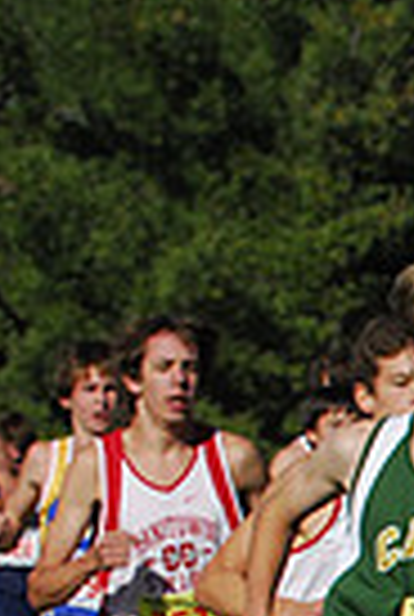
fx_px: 8924
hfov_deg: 2.6
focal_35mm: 520
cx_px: 1215
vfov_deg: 3.9
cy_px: 724
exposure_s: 1/1600
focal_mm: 82
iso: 400
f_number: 7.1
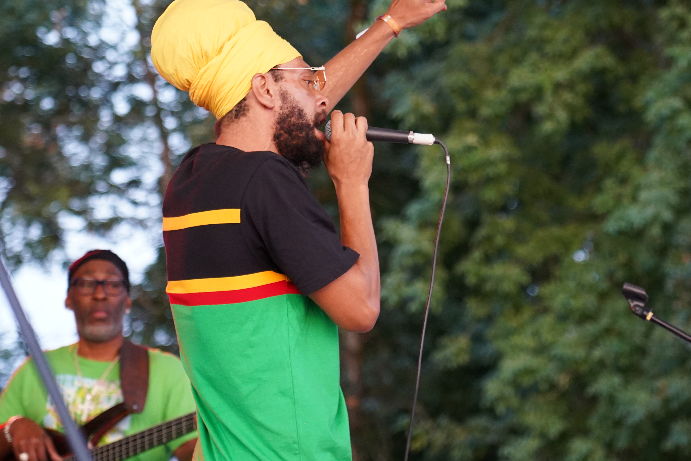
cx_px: 398
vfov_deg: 7.9
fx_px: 3340
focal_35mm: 174
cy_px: 89
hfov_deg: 11.8
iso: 2500
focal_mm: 105
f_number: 4
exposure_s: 1/160
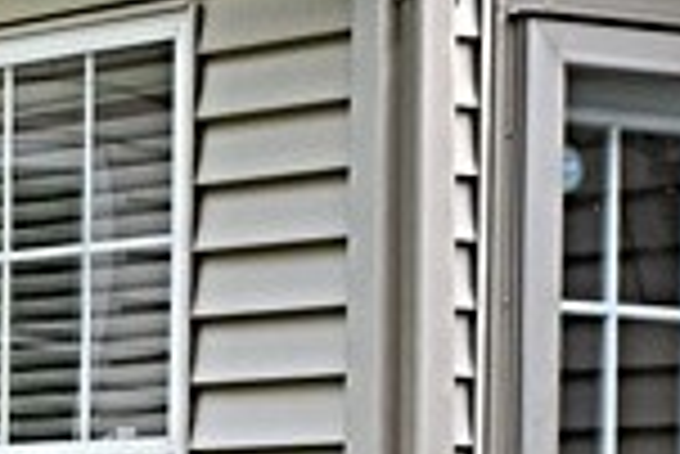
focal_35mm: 254
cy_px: 883
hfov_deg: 8.1
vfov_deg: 5.3
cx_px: 221
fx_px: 4810
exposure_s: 1/250
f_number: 5.6
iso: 280
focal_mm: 25
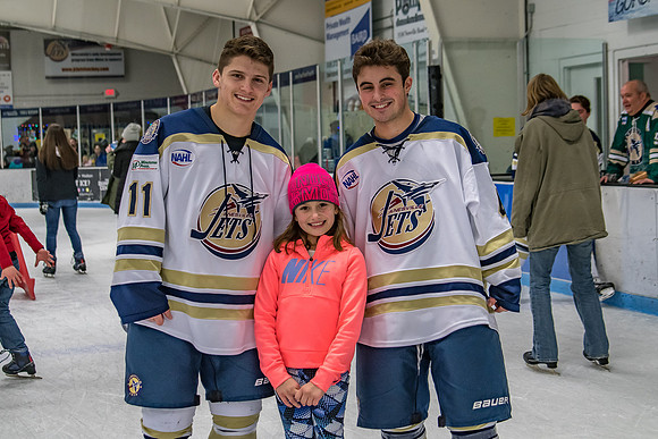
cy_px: 219
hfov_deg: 34.3
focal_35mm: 58
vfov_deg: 23.3
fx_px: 1065
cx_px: 314
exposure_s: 1/500
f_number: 4
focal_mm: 36
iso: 640
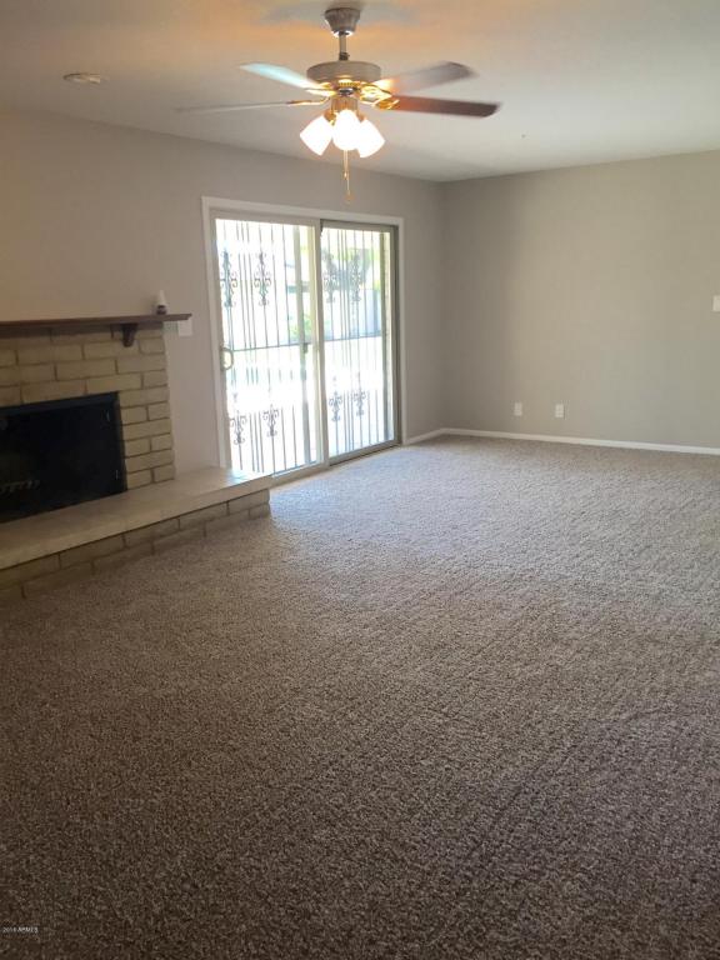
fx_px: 804
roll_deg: +1.8
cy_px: 480
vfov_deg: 61.7
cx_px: 360
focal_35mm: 29
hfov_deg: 48.2
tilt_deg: -11.9
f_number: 2.2
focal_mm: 4.15
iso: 32
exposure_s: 1/30
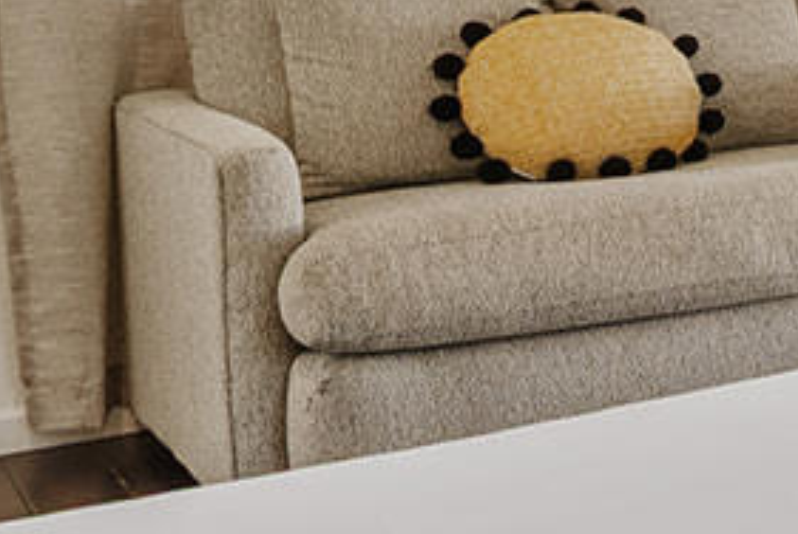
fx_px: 2019
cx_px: 1942
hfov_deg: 14.3
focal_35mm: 91
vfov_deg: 14.3
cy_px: -217
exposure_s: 1/1.67
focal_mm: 16
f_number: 8
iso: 100
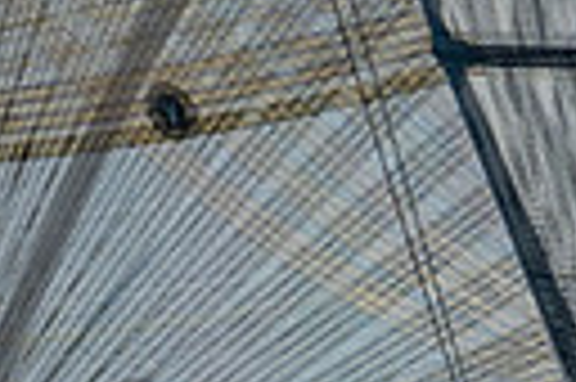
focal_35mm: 2209
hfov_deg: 0.9
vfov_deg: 0.6
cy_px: 384
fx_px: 35299
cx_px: 310
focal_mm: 200
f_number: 6.3
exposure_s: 1/640
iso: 160
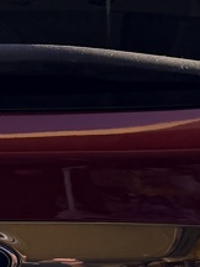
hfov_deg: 8.9
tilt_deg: -12.4
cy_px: 17
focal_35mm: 167
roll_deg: +3.0
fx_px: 1286
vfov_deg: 11.7
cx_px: 52
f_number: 1.78
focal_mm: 6.76
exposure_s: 1/992
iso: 100
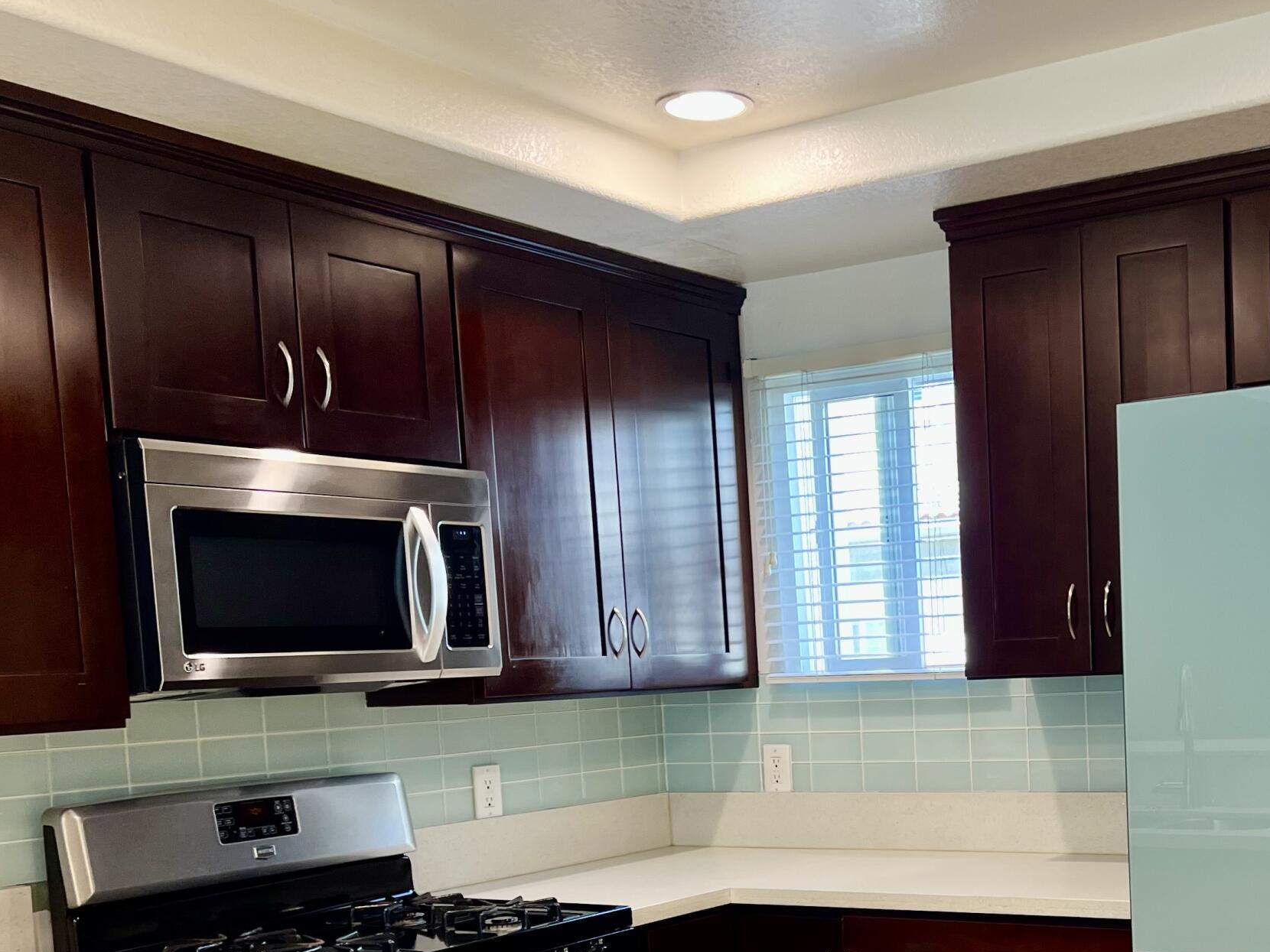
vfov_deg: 30.0
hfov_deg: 39.4
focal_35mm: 47
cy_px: 793
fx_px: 1724
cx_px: 951
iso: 80
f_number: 1.5
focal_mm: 5.7
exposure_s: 1/60
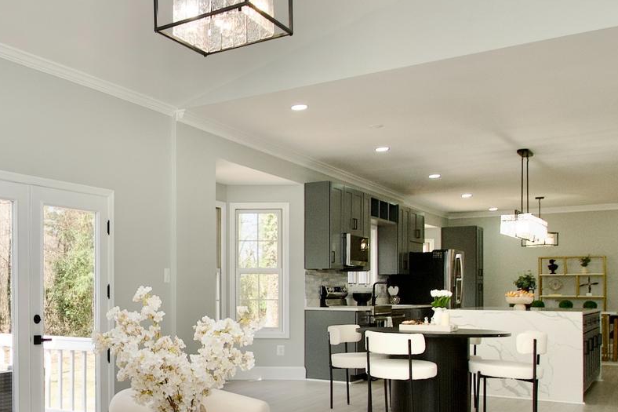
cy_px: 264
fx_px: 669
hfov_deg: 44.7
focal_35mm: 39
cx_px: 53
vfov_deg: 34.0
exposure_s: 1/200
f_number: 7.1
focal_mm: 10
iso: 320
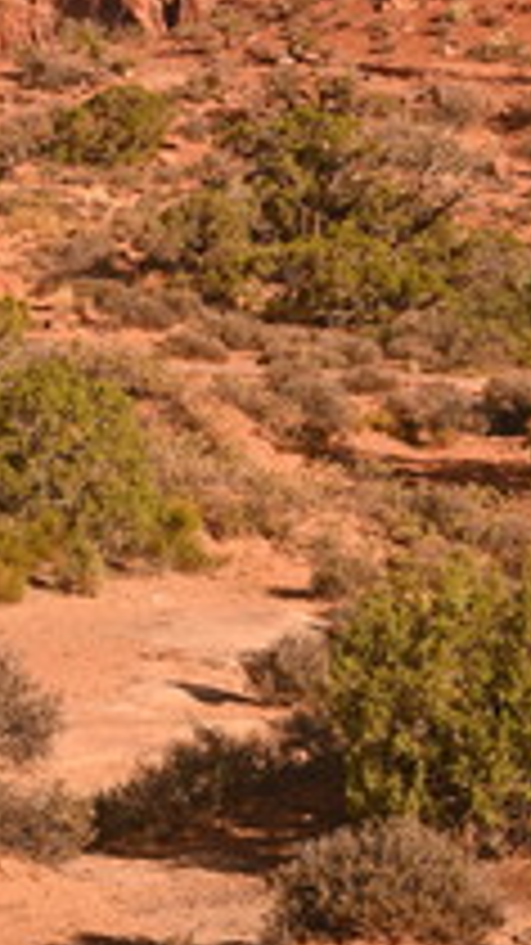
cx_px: 297
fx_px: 3382
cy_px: -207
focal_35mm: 135
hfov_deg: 9.0
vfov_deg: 15.3
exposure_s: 1/1250
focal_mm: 52
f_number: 13
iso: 1000
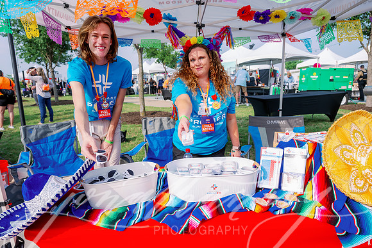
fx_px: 248
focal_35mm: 24
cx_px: 186
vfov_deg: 53.2
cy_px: 124
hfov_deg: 73.7
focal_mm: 24
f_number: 4.5
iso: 125
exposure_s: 1/640
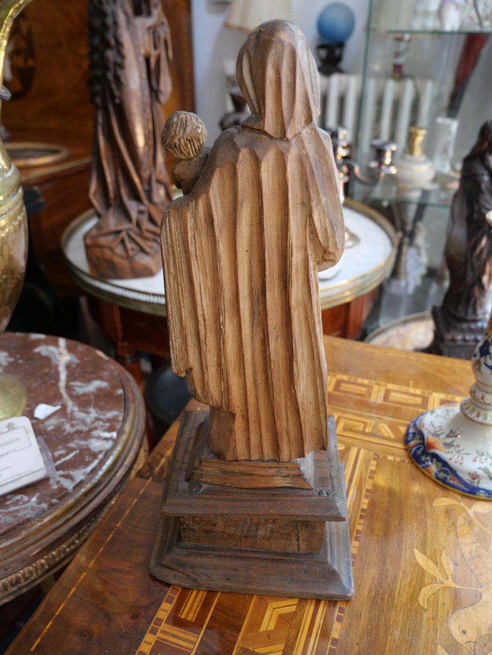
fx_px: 569
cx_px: 246
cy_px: 328
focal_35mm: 30
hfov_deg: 46.8
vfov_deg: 60.0
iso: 400
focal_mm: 15
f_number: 3.7
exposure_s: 1/60
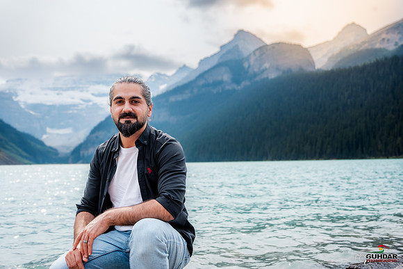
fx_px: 392
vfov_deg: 37.9
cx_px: 202
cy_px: 134
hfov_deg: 54.4
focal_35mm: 35
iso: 200
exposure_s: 1/640
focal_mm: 35
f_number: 6.3
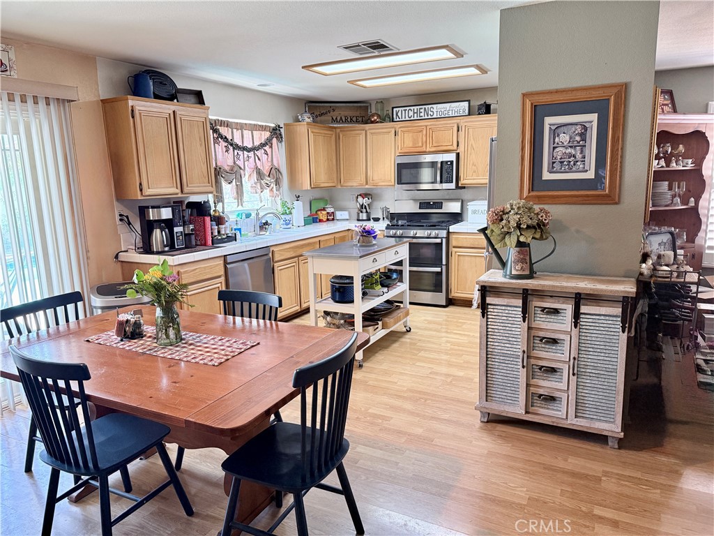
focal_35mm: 24
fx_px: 495
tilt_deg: -10.2
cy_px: 268
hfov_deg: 71.6
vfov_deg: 56.8
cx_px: 357
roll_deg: +1.8
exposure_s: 1/60
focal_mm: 6.76
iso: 250
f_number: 1.78
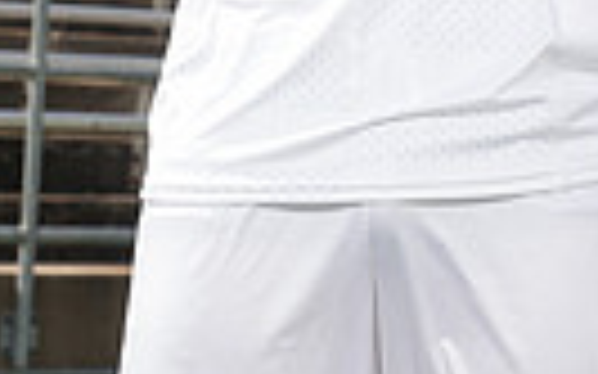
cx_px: 360
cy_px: -509
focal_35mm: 242
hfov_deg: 8.7
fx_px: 3942
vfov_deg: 5.3
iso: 100
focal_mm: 70
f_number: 8
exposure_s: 1/200
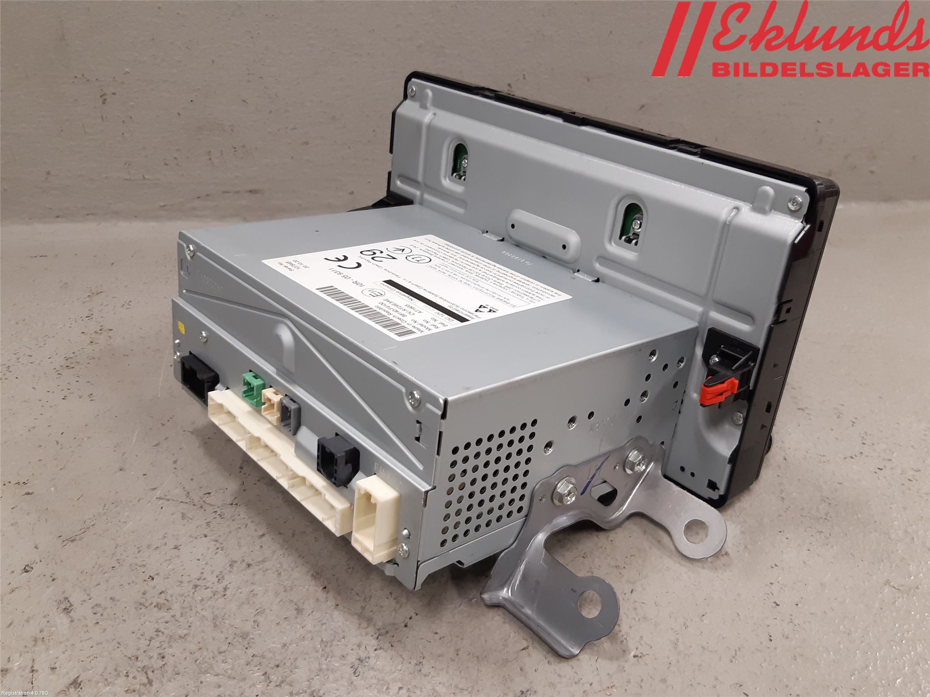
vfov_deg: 53.1
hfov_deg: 67.3
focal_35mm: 26
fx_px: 699
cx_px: 465
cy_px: 348
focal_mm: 3.93
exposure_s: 1/50
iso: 125
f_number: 1.7
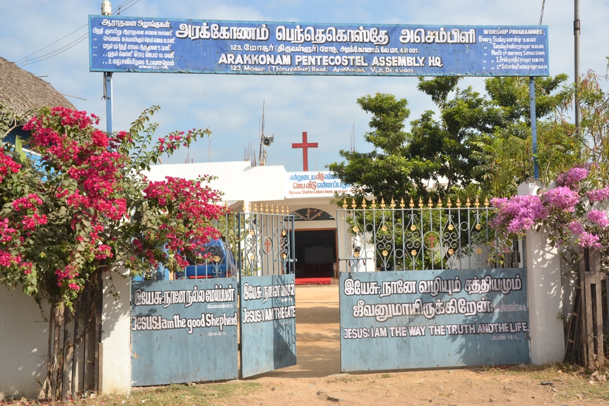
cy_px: 203
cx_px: 304
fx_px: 812
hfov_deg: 41.1
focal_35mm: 48
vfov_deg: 28.1
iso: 400
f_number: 18
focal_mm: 32
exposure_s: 1/125
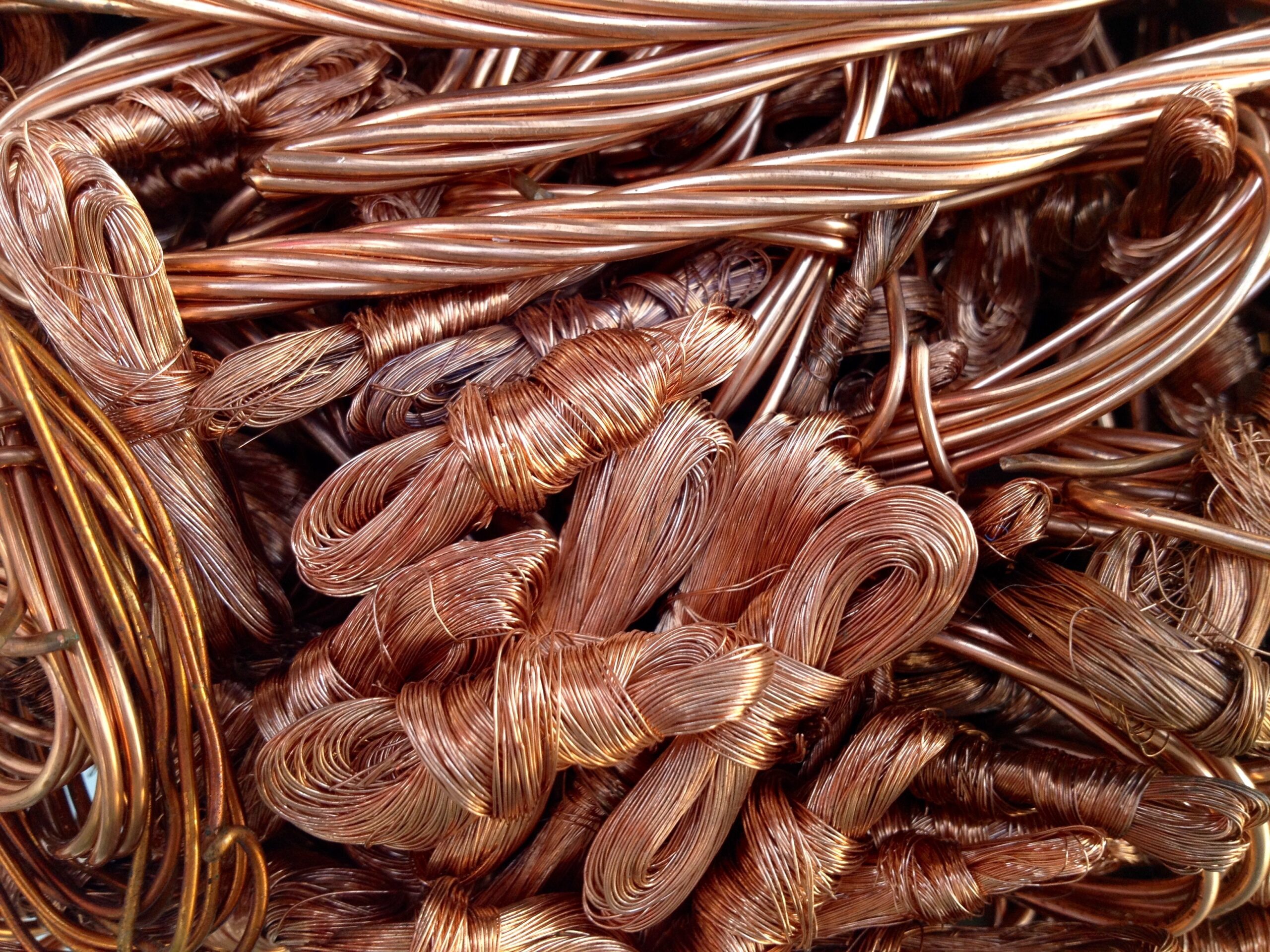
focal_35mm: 35
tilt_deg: -82.8
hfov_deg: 52.6
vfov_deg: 40.7
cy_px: 476
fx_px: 1284
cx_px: 635
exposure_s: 1/60
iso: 64
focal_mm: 4.28
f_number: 2.4
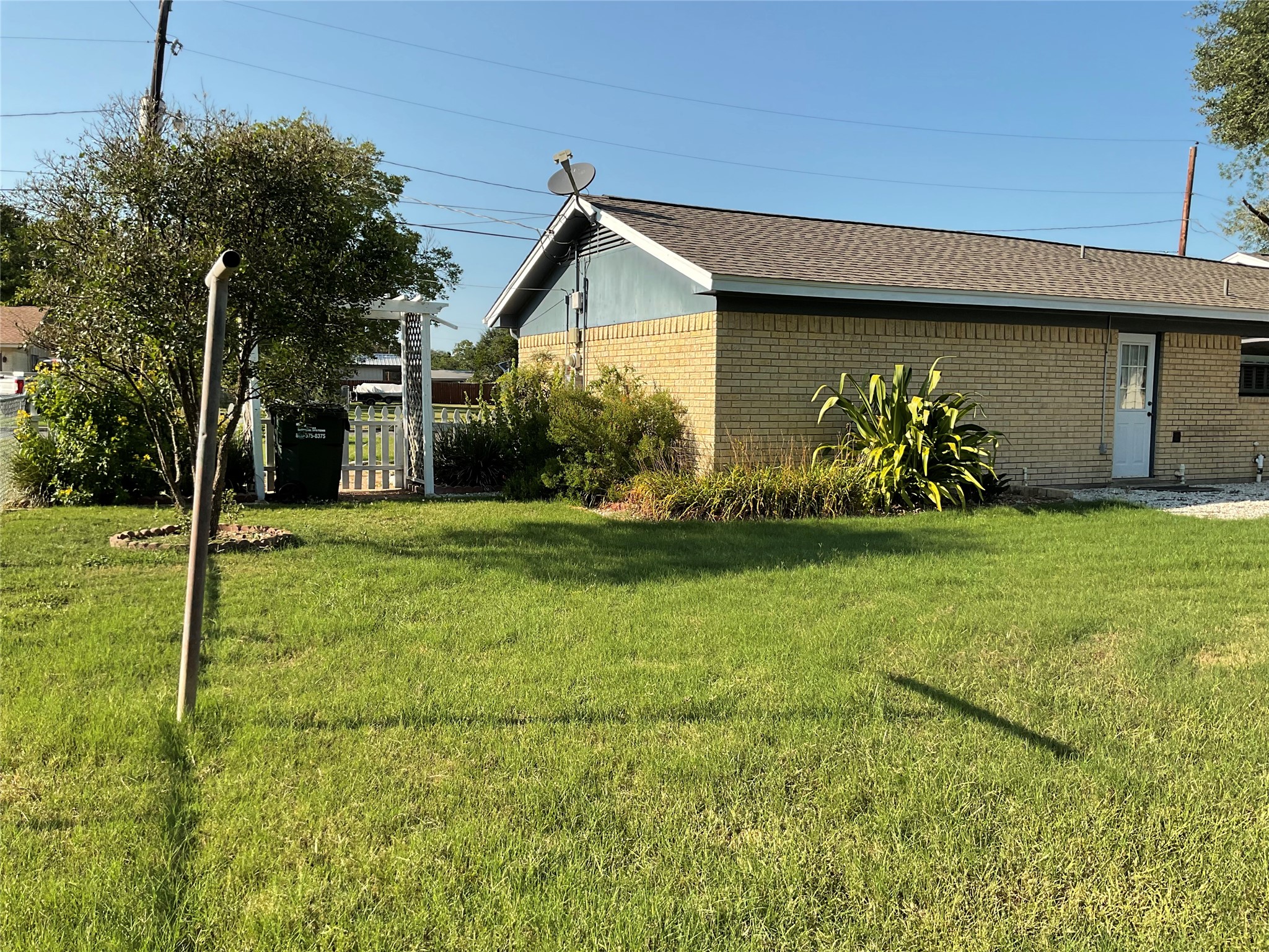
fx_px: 1063
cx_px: 634
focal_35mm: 29
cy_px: 476
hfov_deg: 61.7
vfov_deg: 48.2
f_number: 1.8
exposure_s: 1/1121
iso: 16
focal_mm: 3
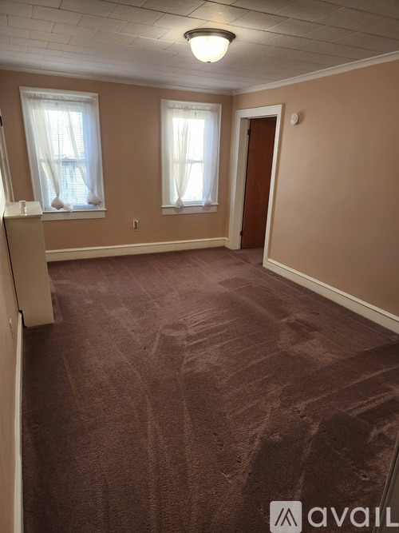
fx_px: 354
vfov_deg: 73.9
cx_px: 200
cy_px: 266
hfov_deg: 58.9
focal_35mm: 23
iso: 160
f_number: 1.8
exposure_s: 1/120
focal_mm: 6.4
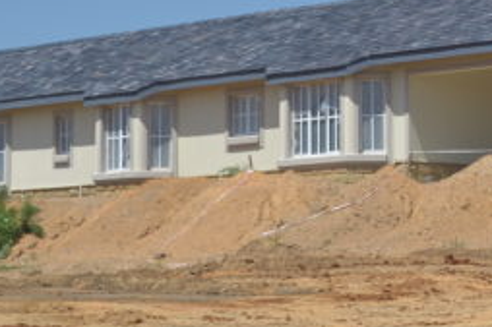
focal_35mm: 170
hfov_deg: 12.0
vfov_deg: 8.0
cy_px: 62
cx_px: 416
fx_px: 2322
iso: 100
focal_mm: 48
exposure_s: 1/250
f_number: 8
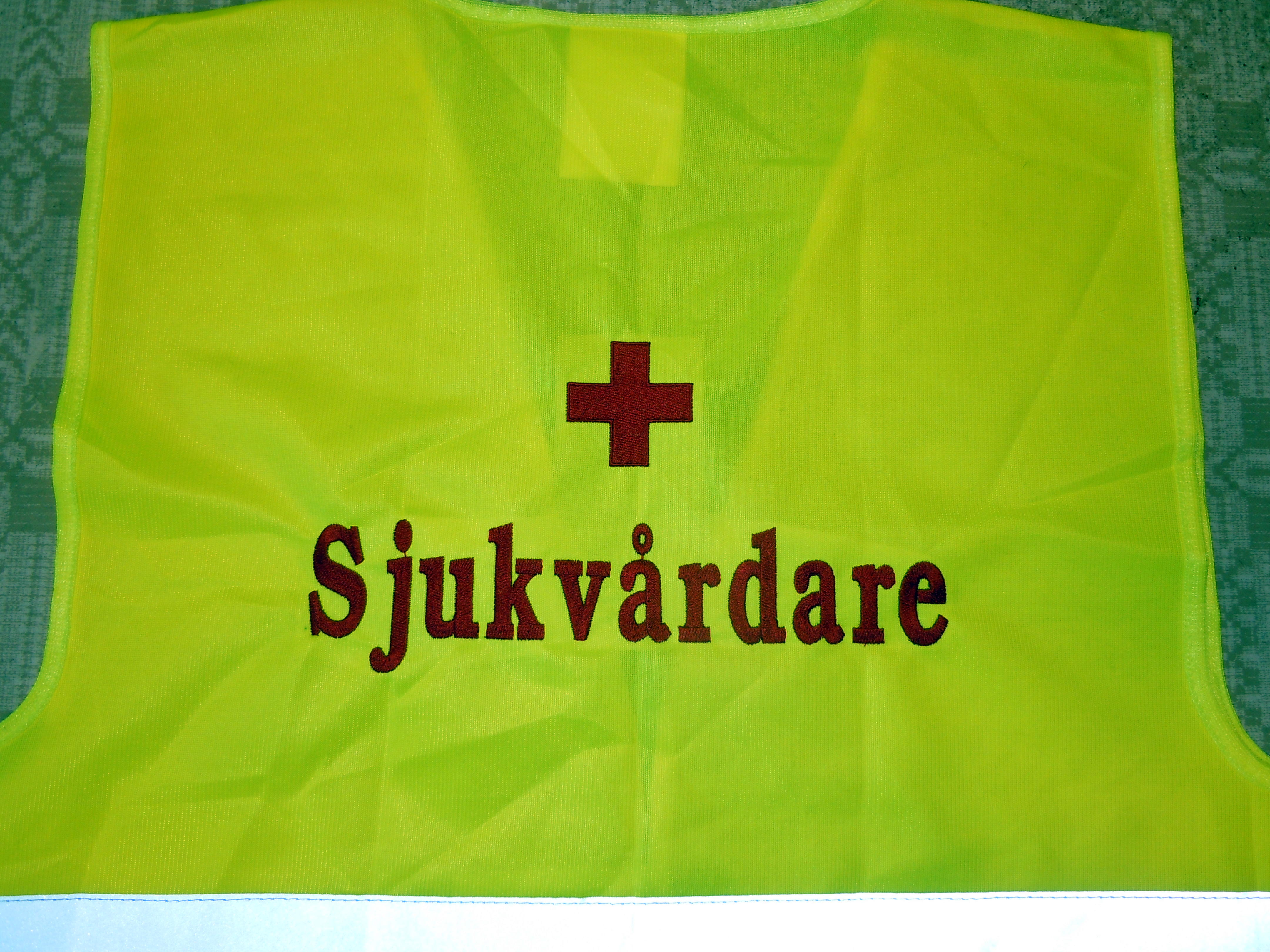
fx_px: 1101
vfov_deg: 46.8
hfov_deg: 60.0
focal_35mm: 30
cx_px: 635
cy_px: 476
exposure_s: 1/30
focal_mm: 5.4
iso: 100
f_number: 3.5
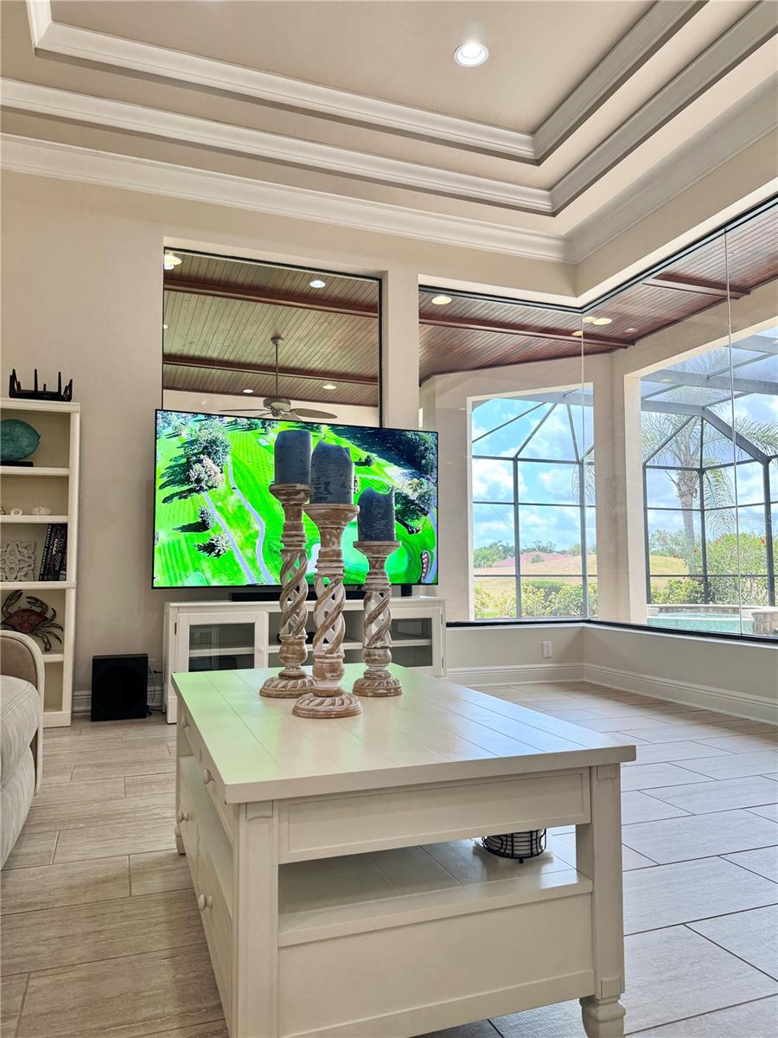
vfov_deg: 71.6
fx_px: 719
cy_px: 519
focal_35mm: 24
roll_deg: +0.2
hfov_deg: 56.8
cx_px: 389
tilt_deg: +3.7
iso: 64
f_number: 1.78
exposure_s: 1/120
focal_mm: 6.76
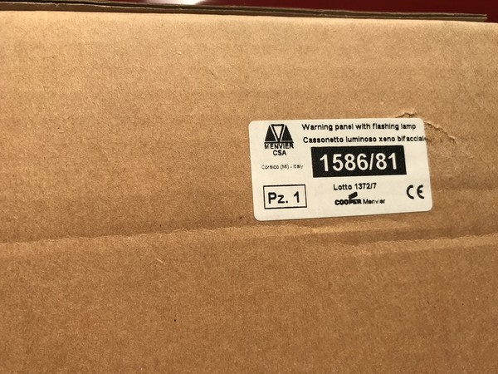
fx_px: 403
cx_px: 249
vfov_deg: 49.7
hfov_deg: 63.4
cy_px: 187
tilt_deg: +8.1
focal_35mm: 28
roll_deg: +1.8
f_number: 1.8
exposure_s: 1/704
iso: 20
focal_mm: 3.99
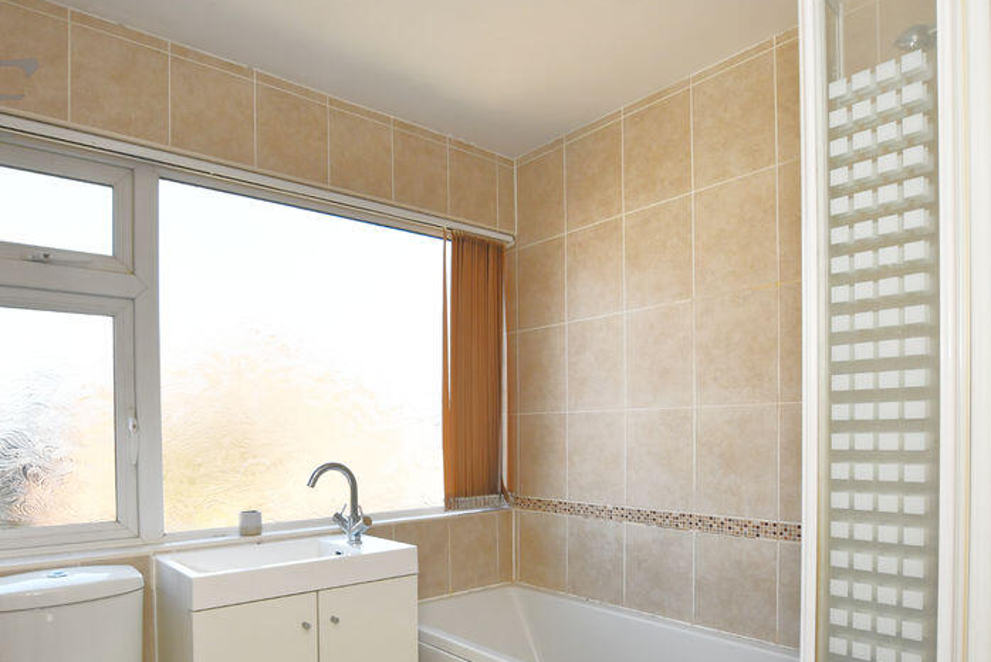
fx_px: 606
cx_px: 420
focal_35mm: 22
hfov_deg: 78.0
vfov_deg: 56.0
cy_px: 445
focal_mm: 10
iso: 180
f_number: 5.6
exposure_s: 1/125
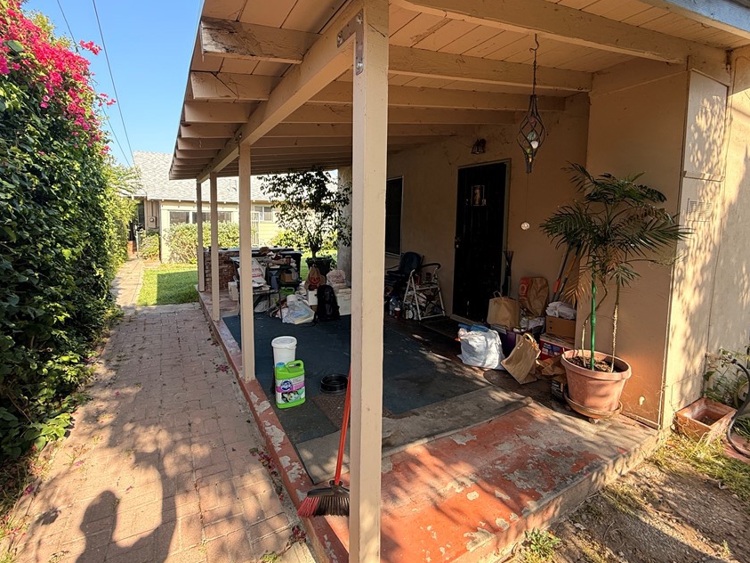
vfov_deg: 74.4
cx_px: 371
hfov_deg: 91.0
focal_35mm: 17
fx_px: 368
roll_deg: -0.7
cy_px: 249
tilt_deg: -3.7
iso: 64
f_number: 2.2
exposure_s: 1/192
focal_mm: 2.22
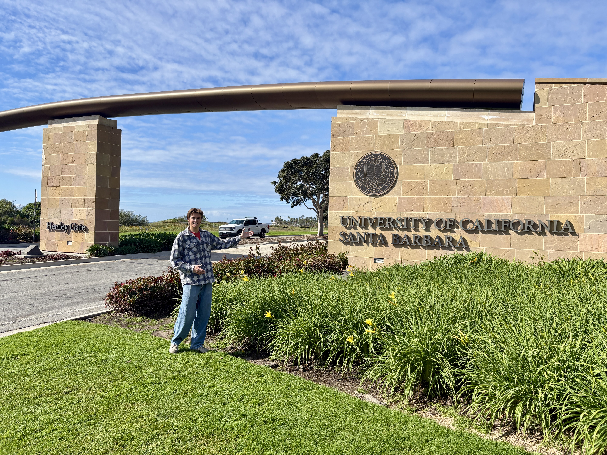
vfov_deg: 53.1
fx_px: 456
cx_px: 304
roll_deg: -1.5
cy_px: 228
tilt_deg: +3.8
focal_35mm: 26
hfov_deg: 67.3
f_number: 1.6
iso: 50
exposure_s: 1/3125
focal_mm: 5.96
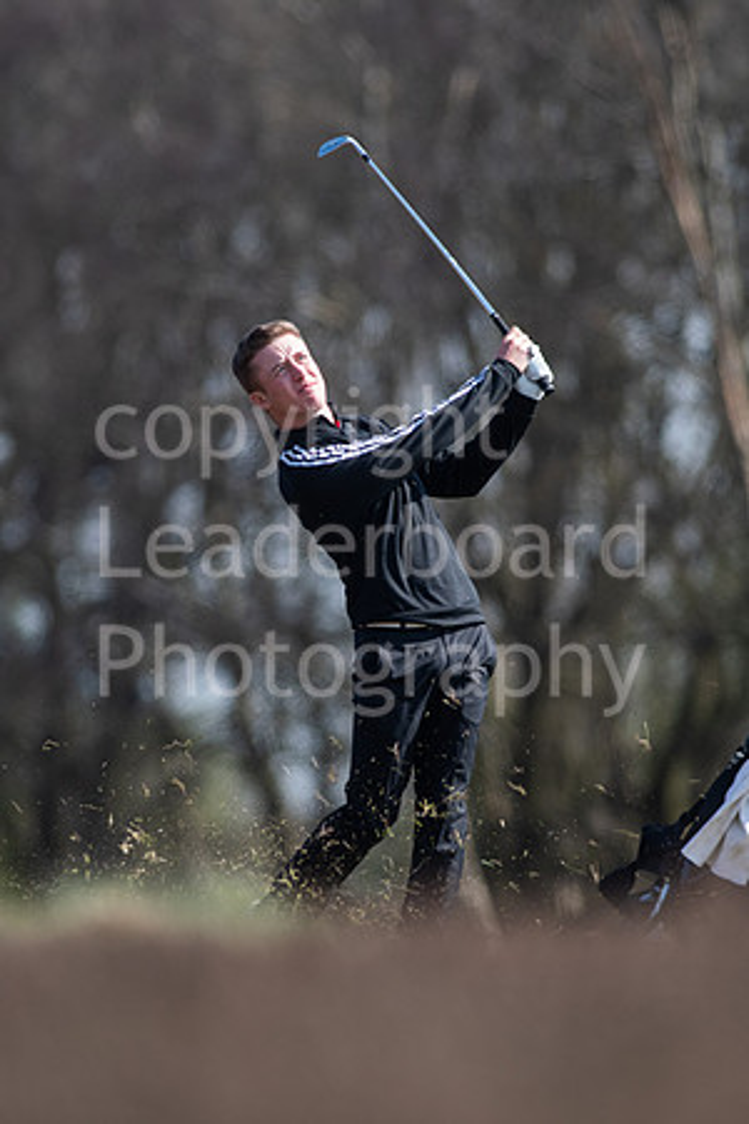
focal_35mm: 450
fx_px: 14043
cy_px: 562
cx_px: 374
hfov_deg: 3.1
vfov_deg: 4.6
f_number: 4
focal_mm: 300
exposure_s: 1/3200
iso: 400
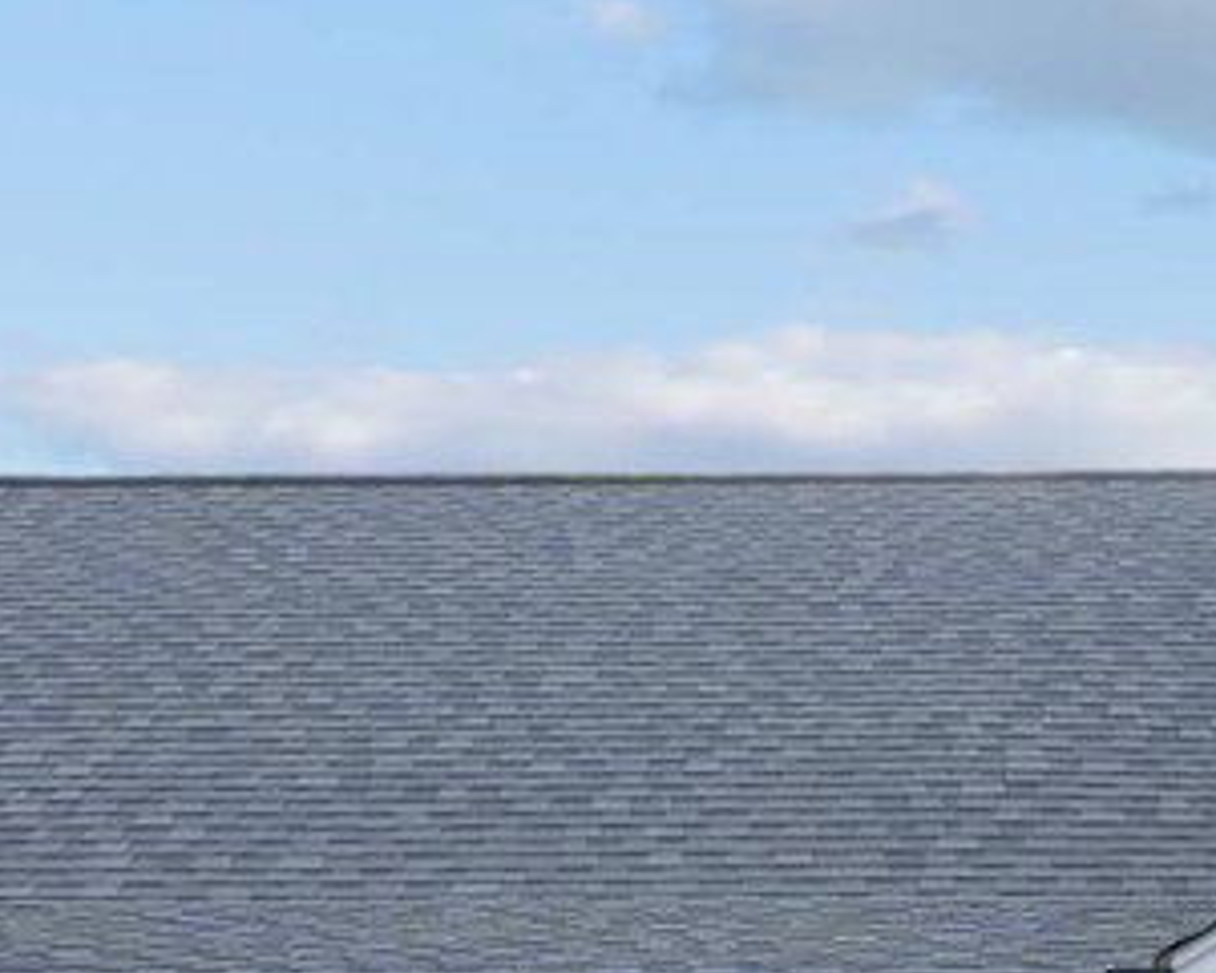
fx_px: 3672
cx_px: 893
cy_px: 1395
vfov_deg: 14.3
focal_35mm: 102
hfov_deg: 18.7
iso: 200
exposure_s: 1/200
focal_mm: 16
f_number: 9
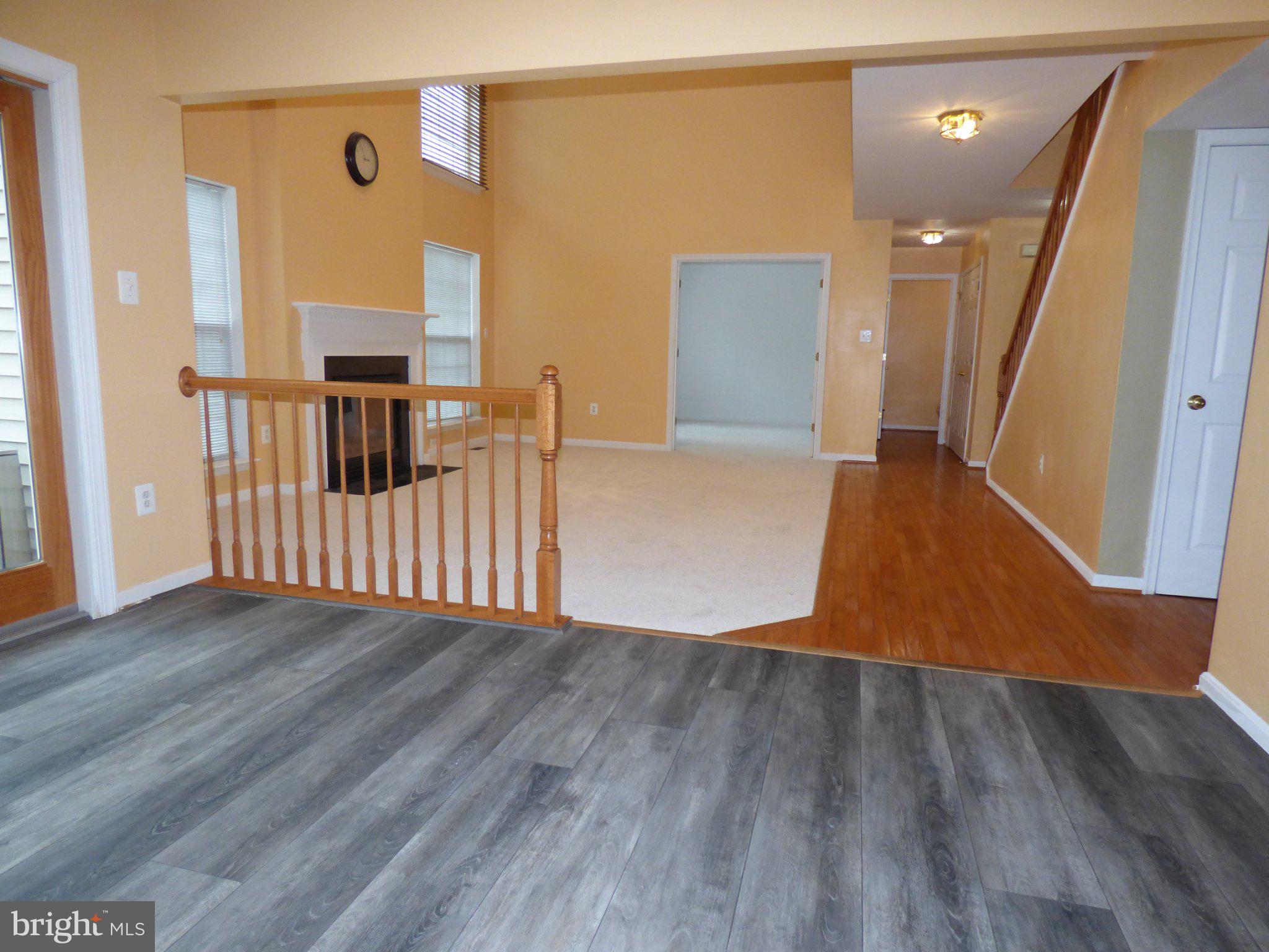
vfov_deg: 66.0
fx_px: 733
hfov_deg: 81.7
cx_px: 634
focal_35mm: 20
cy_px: 476
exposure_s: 1/60
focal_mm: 3.58
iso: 250
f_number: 2.8
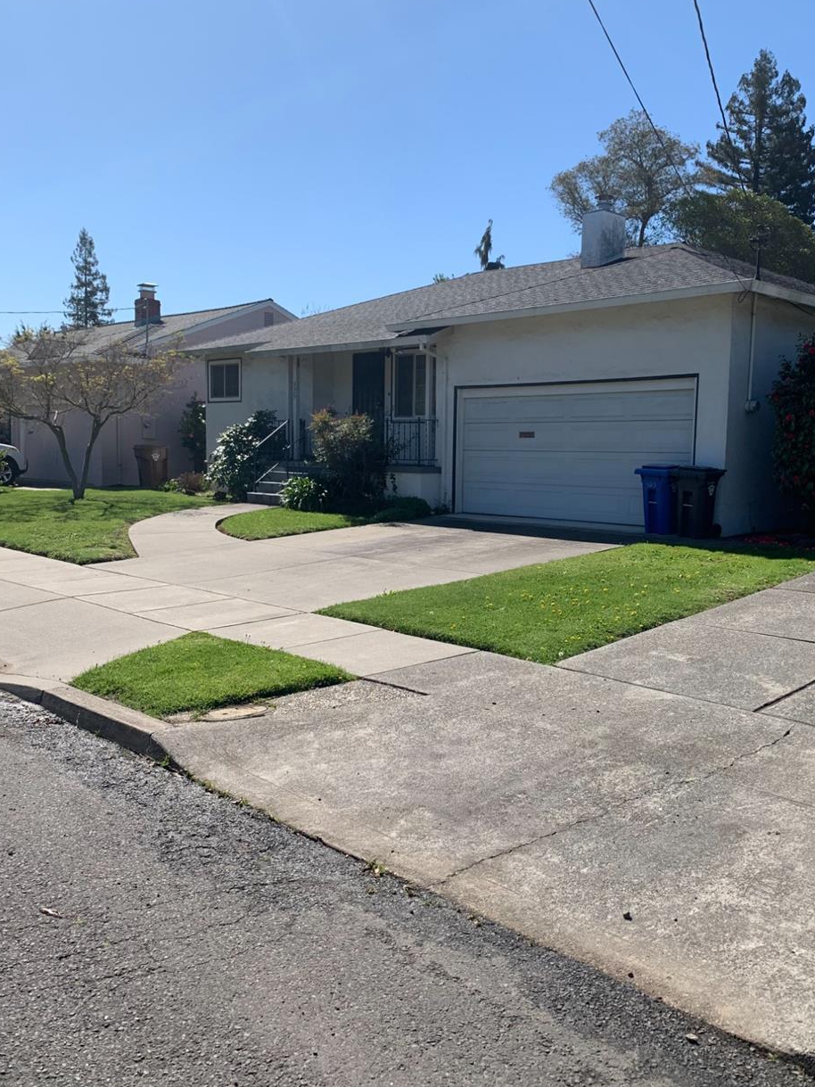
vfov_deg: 56.8
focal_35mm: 32
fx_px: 1005
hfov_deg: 44.0
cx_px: 482
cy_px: 546
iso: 25
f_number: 1.8
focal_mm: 4.25
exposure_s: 1/2681
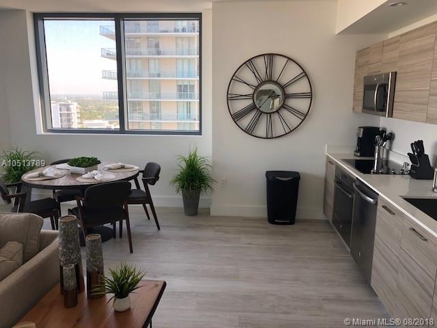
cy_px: 164
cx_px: 218
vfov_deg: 49.7
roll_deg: -1.0
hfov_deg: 63.4
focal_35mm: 28
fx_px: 353
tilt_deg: -11.0
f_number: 1.8
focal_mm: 3.99
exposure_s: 1/120
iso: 50
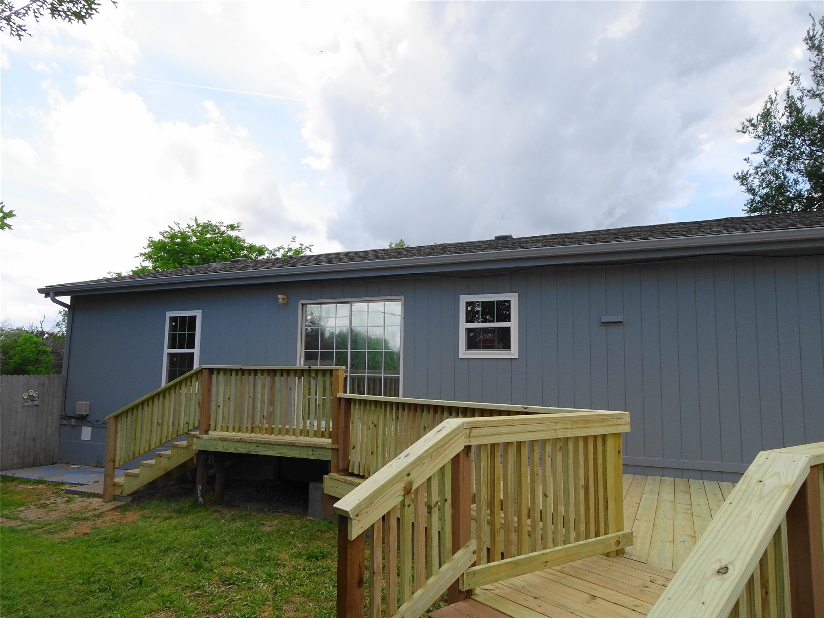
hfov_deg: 71.6
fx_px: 571
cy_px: 309
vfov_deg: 56.8
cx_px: 412
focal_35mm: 24
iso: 80
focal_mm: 4.1
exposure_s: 1/640
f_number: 3.5
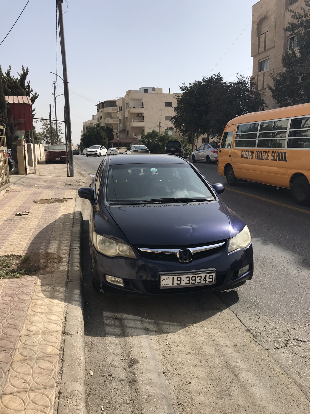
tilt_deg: -10.6
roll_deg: +1.5
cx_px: 155
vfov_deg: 63.4
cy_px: 207
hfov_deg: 49.7
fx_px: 334
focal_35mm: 28
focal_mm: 3.99
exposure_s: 1/3425
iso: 20
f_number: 1.8
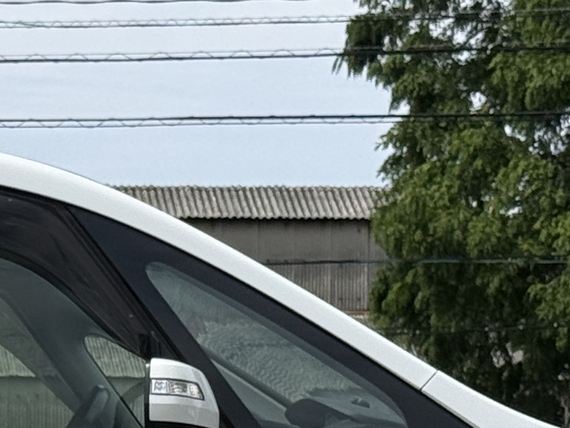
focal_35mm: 226
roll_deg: -0.8
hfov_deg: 8.5
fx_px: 3721
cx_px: -329
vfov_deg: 6.5
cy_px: 524
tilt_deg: +2.5
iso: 64
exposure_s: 1/6024
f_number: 1.78
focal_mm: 6.76
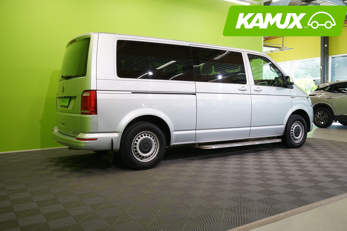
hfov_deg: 58.7
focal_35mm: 32
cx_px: 178
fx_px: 308
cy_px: 113
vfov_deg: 41.1
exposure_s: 1/40
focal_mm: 31
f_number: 6.3
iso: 500
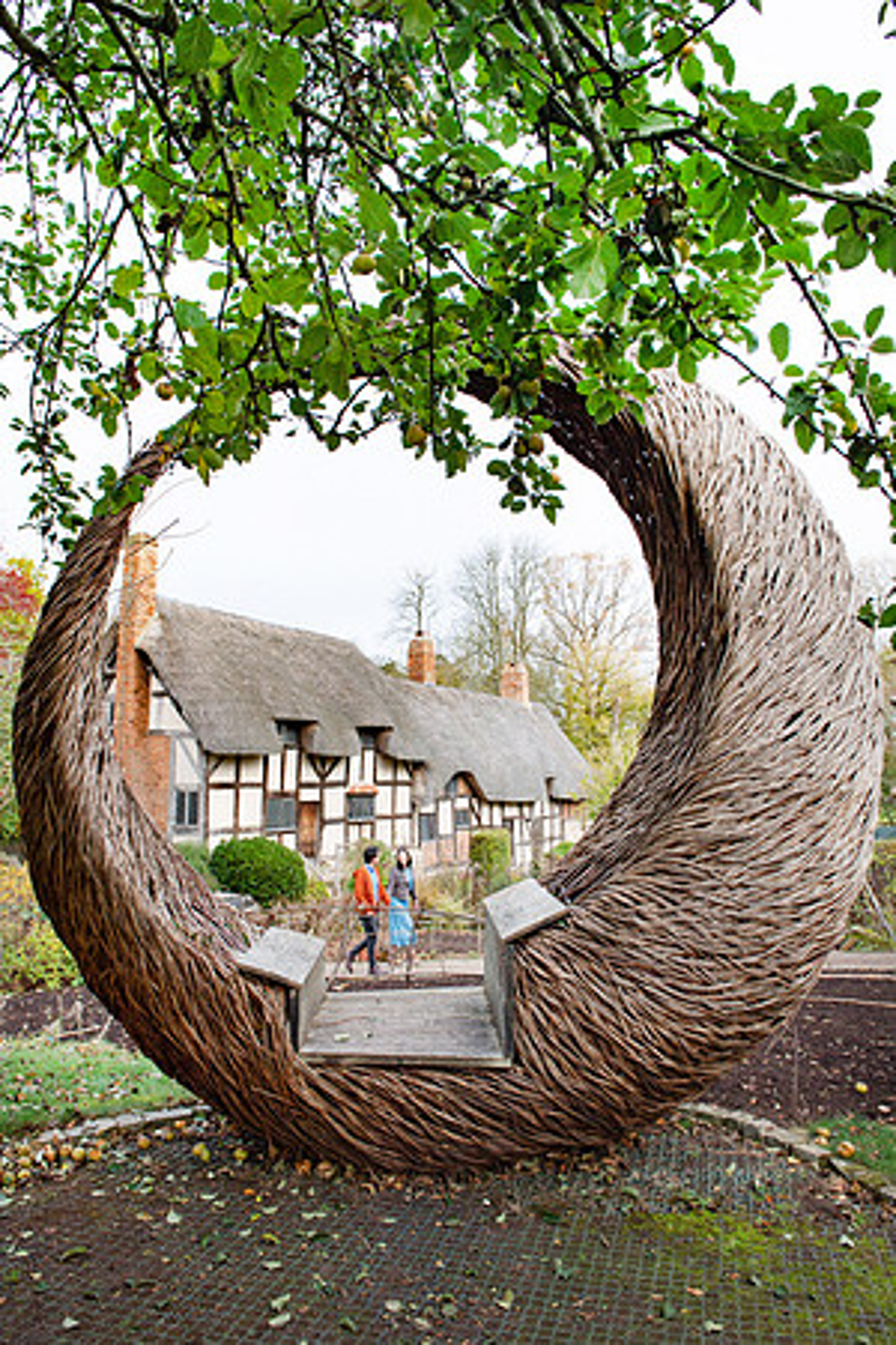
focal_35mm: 24
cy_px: 672
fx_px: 896
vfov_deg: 73.7
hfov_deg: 53.1
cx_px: 448
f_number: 8
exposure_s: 1/250
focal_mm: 24
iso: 320
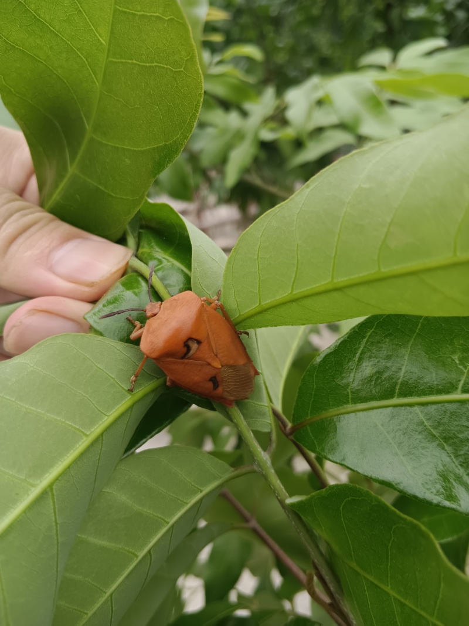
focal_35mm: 26
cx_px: 234
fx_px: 470
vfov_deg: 67.3
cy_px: 313
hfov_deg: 53.1
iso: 100
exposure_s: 1/150
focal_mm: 3.96
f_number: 1.8
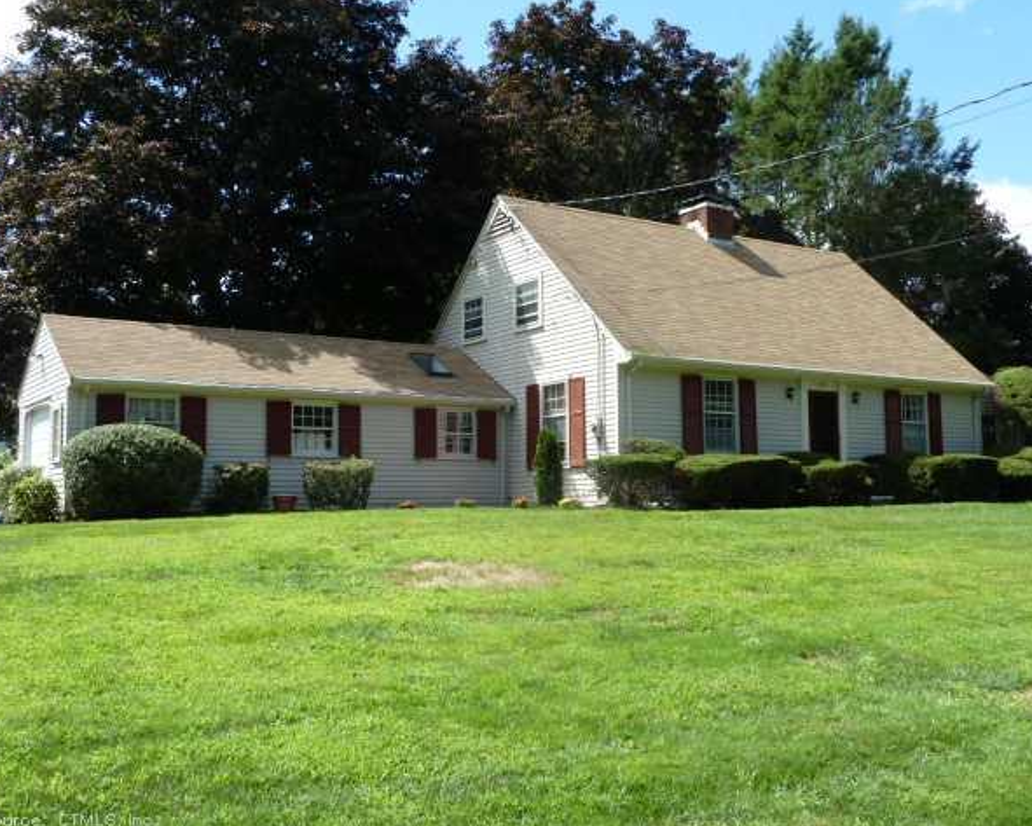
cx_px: 536
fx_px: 1130
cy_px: 412
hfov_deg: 49.1
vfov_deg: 40.1
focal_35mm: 37
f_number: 4
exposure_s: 1/320
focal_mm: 5.7
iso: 80
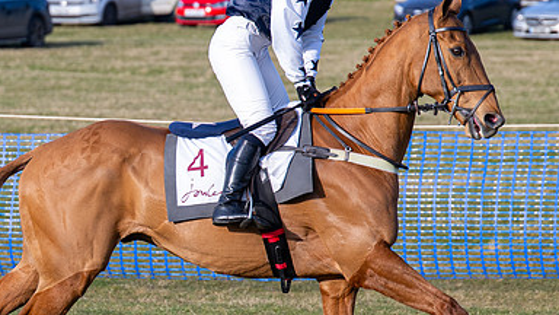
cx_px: 135
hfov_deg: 7.0
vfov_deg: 4.0
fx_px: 4536
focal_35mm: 306
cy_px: 185
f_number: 2.8
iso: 125
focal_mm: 87
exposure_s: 1/1250
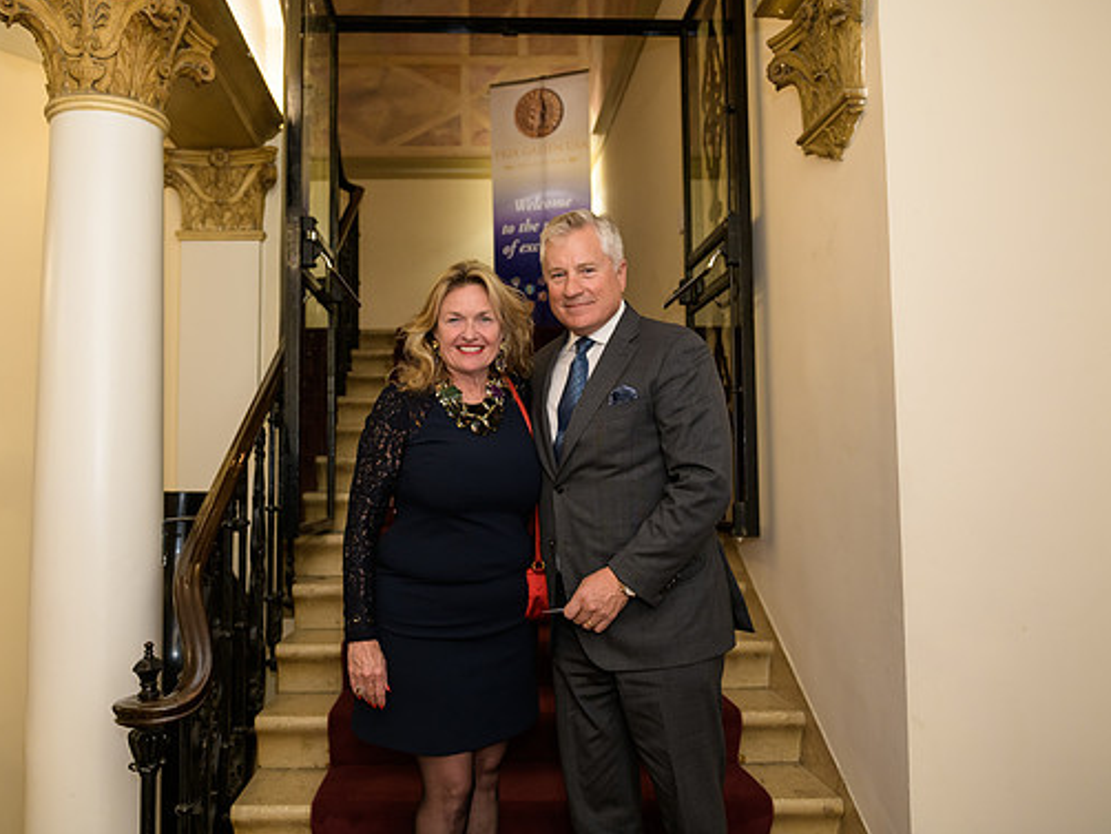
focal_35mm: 30
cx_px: 487
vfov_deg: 46.8
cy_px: 415
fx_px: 963
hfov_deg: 59.8
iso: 1000
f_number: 3.2
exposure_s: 1/125
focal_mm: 27
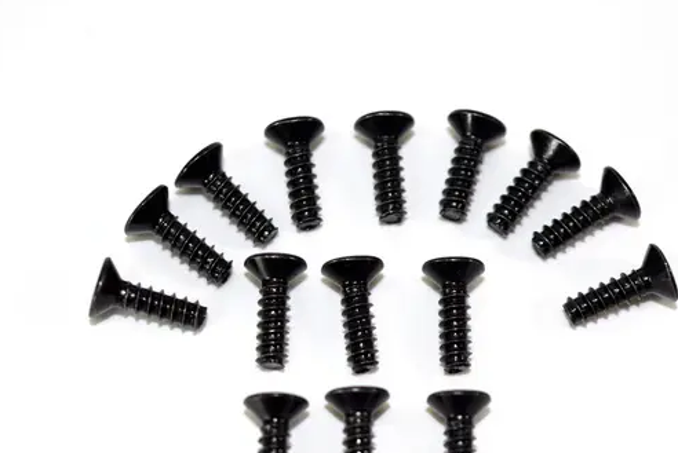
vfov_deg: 11.7
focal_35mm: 117
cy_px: 329
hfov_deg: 17.5
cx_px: 400
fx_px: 2205
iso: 100
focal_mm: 48
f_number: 5.6
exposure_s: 1/60
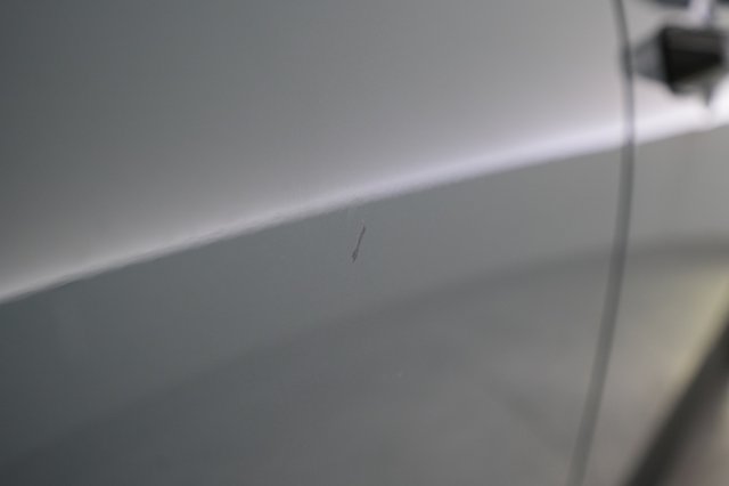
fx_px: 567
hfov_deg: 65.5
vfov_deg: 46.4
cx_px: 364
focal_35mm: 28
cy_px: 243
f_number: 3.5
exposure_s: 1/60
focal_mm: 28
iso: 1600
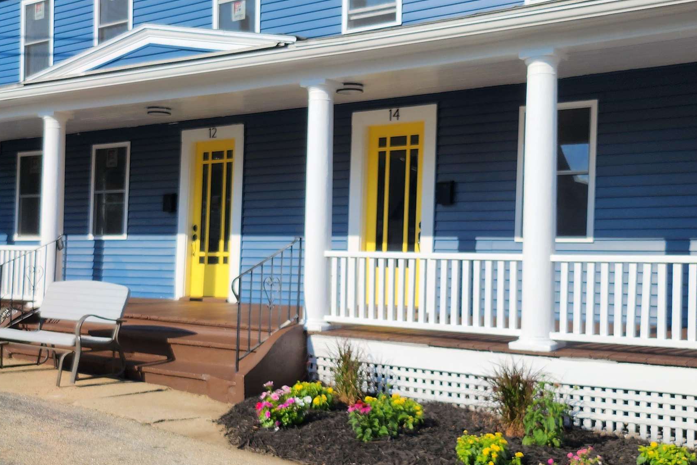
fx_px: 871
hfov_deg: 43.6
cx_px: 361
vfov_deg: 29.8
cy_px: 262
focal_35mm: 45
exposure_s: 1/4926
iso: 50
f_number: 1.8
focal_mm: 5
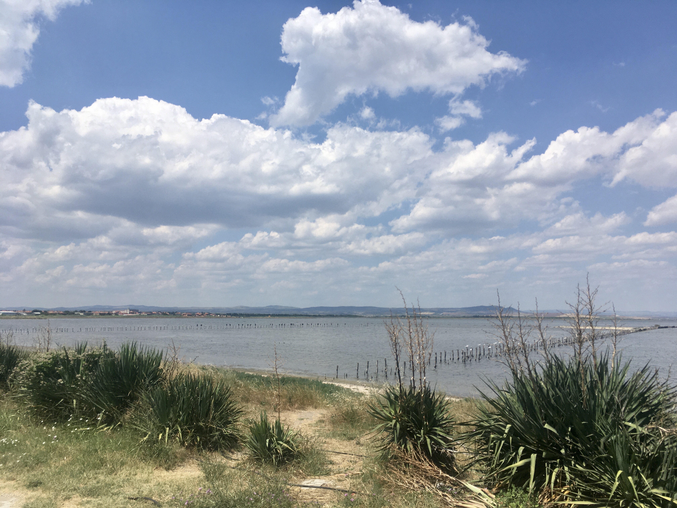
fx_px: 567
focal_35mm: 29
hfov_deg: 61.7
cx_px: 338
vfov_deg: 48.2
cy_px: 254
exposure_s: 1/2653
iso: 25
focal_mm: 4.15
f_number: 2.2
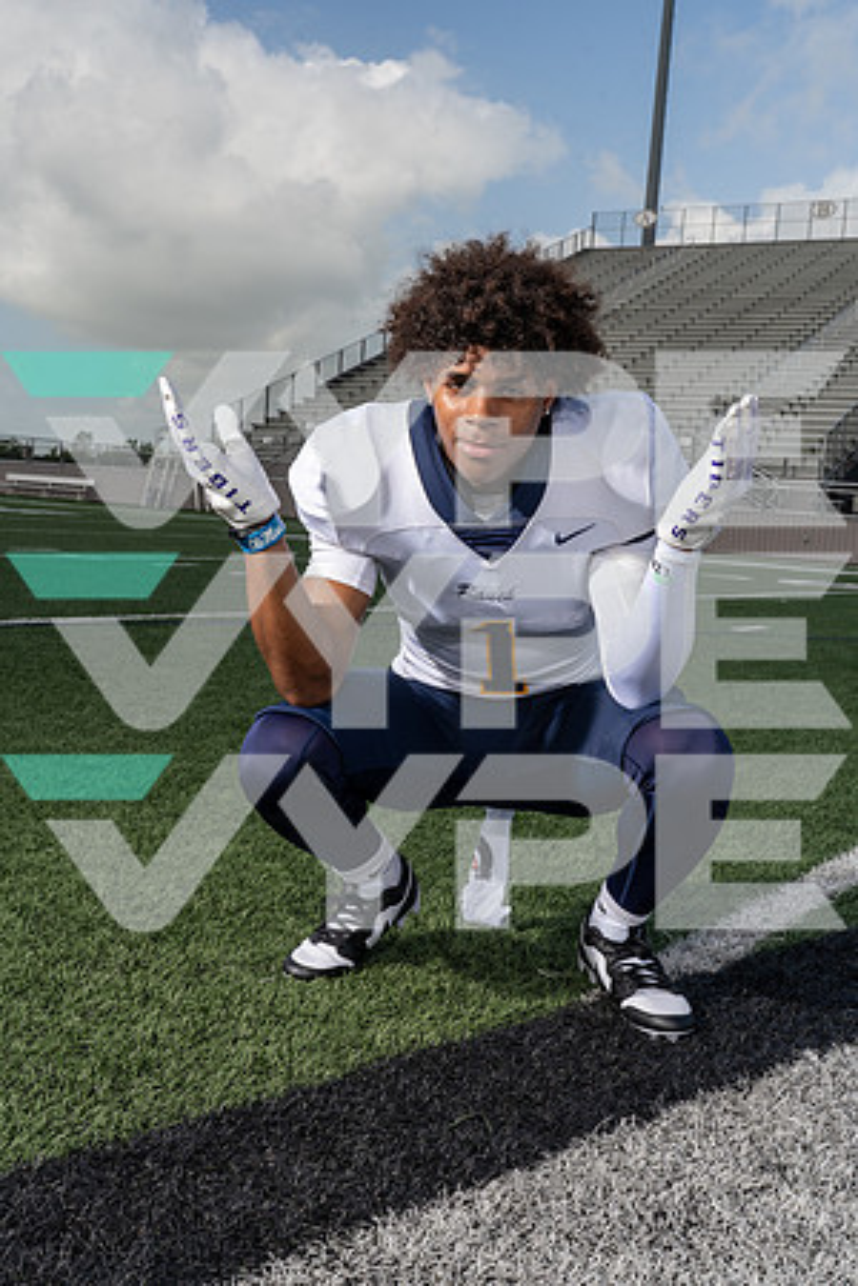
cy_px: 643
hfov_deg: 34.2
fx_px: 1394
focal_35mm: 39
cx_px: 429
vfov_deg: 49.6
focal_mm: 39
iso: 100
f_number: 11
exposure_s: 1/250
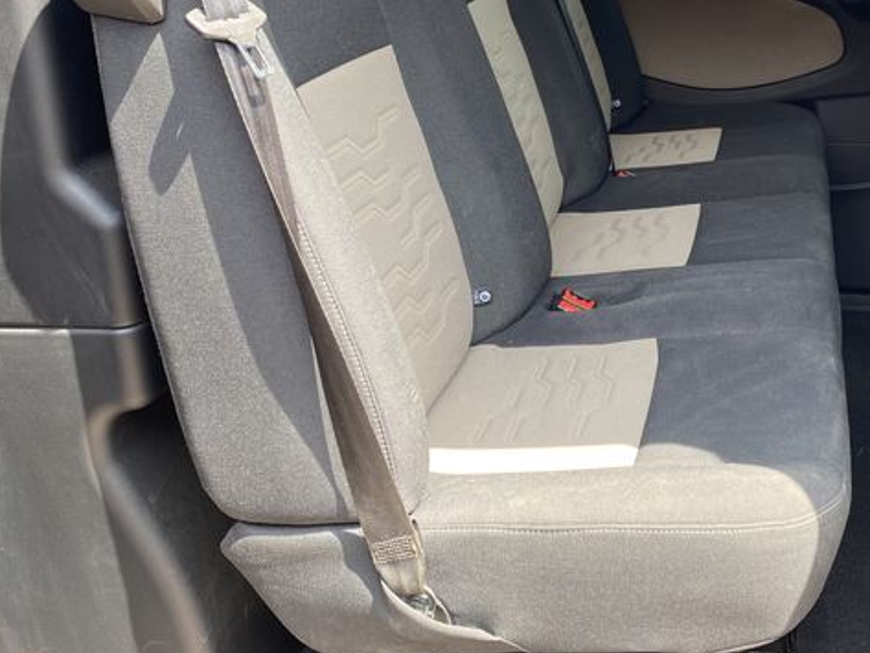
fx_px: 1106
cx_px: 636
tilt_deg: -15.3
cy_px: 199
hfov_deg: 41.8
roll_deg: +0.5
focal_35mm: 44
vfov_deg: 32.5
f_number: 1.8
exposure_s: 1/121
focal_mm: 4.25
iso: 40
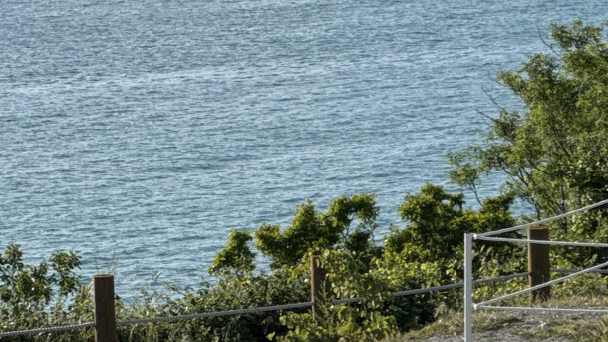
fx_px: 4433
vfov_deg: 4.4
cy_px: -176
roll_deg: +2.4
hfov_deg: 7.8
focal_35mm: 275
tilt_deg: -1.5
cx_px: 439
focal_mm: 9
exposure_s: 1/1309
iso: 25
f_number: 2.8
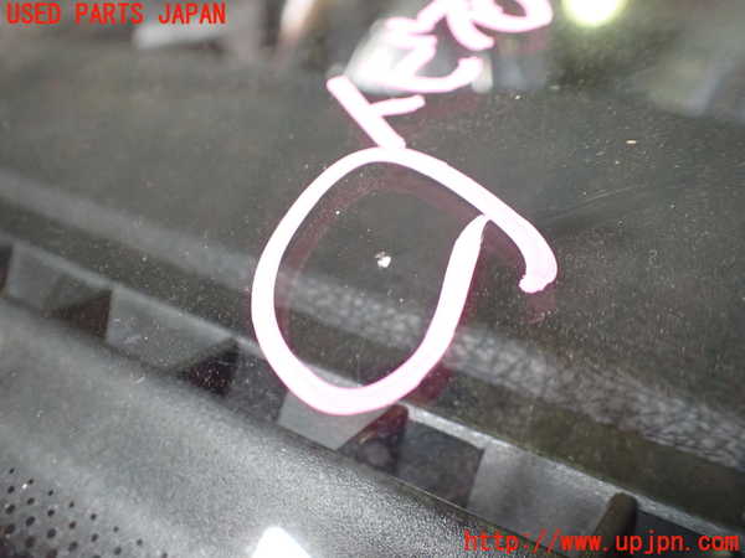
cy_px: 279
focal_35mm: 30
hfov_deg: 60.0
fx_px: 646
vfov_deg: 46.8
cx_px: 372
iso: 800
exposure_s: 1/50
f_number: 2.3
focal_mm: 5.4
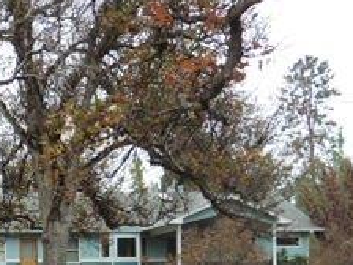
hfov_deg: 19.3
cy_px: 268
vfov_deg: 15.0
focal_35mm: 97
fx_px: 989
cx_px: -44
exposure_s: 1/125
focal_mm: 6.1
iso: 100
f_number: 3.7
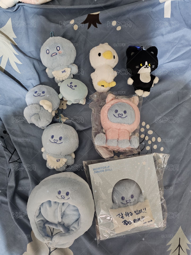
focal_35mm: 23
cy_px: 128
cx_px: 96
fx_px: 169
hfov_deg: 58.9
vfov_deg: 73.9
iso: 640
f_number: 1.7
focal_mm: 6.3
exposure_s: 1/24
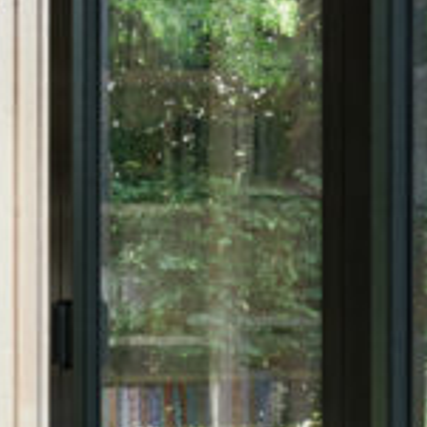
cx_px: -537
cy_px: 399
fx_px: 1744
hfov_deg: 11.8
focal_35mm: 125
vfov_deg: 13.8
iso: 640
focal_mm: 19.4
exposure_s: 1/160
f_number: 5.6
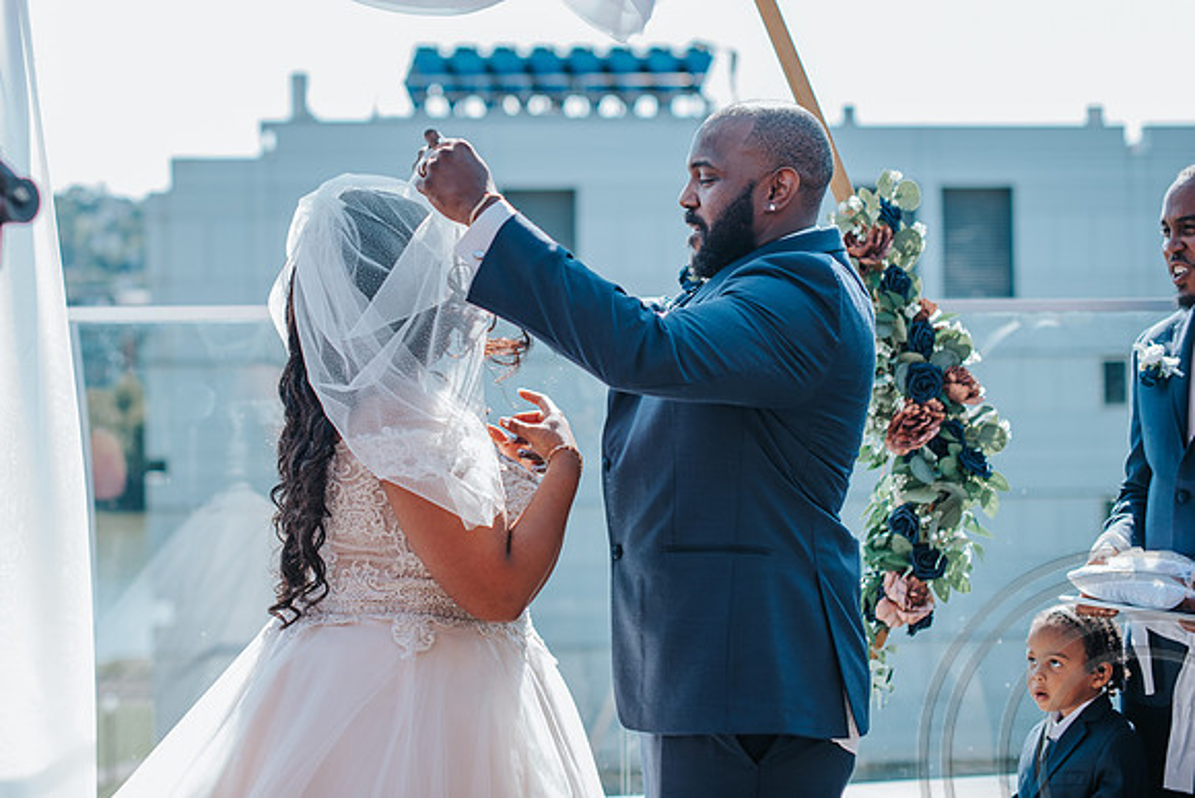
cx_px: 438
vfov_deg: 21.4
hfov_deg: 31.6
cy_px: 292
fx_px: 2104
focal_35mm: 63
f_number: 2.5
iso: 64
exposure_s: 1/640
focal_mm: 50
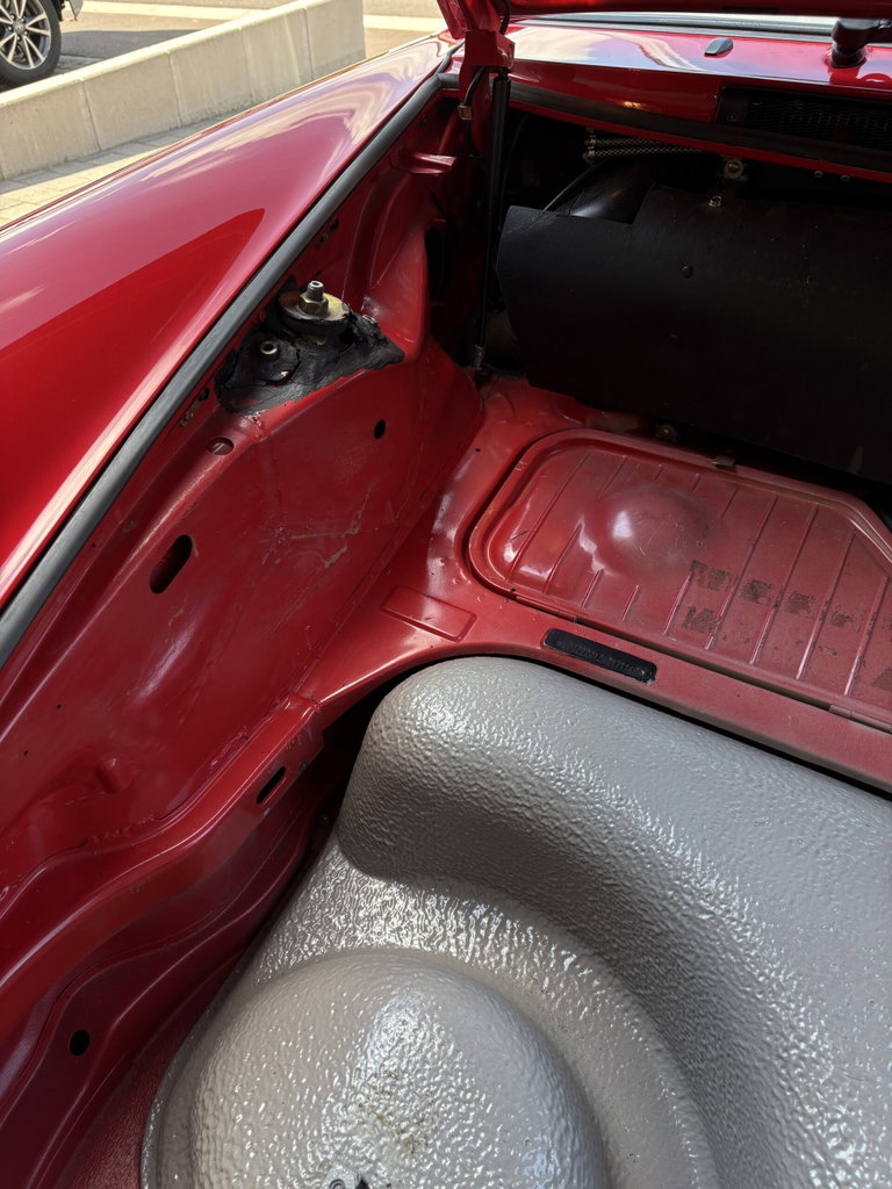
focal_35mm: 26
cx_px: 446
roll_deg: -0.8
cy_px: 594
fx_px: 893
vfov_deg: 67.3
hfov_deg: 53.1
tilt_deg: -43.8
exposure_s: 1/144
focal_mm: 5.96
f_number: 1.6
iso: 32
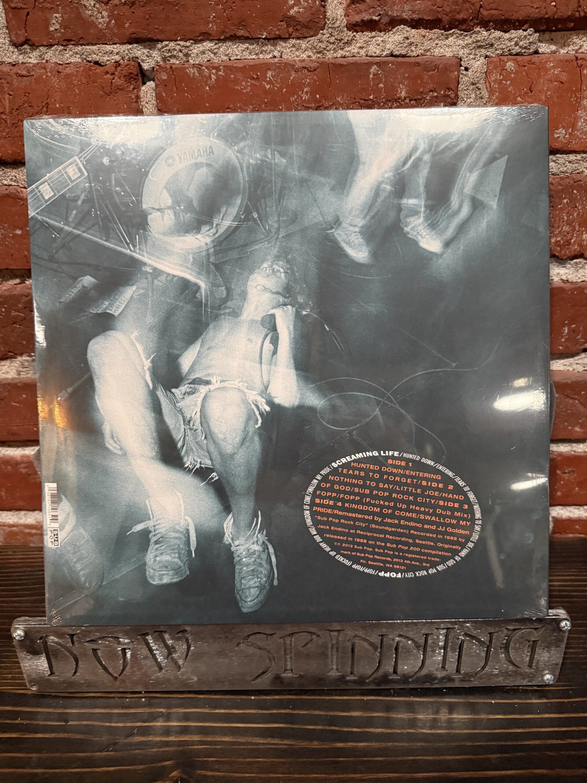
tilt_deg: -26.8
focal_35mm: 24
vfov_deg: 71.6
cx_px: 294
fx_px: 543
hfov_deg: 56.8
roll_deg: -0.2
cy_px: 392
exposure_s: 1/40
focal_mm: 6.76
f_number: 1.78
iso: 800
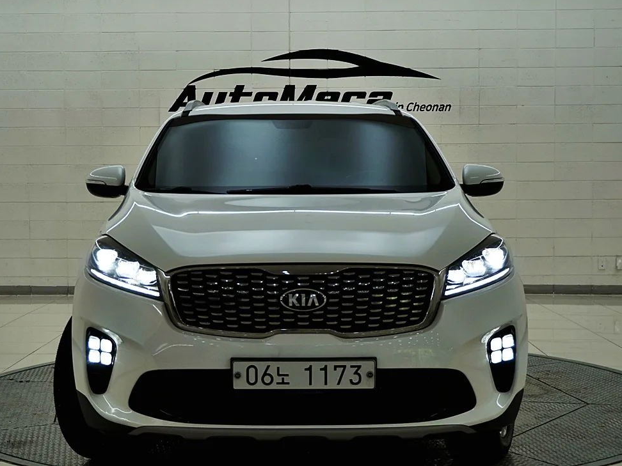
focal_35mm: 62
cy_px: 233
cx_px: 278
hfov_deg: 31.2
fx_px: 1114
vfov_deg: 23.7
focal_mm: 38
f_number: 5.6
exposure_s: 1/160
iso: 250
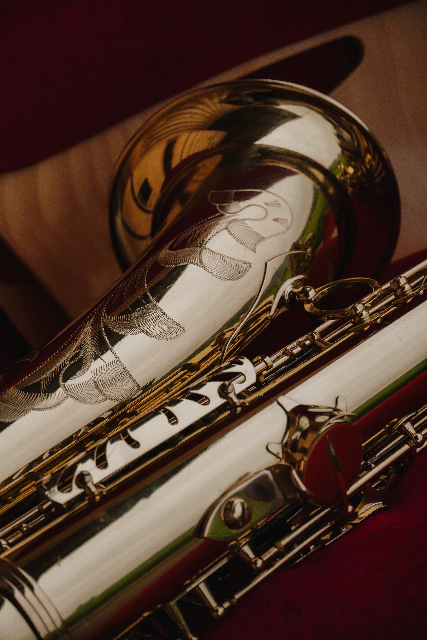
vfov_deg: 17.3
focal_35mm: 118
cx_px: 214
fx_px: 2108
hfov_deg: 11.6
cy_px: 320
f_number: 5.6
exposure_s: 1/125
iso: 100
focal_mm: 79
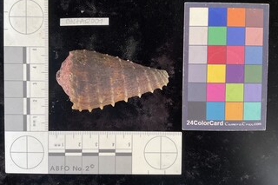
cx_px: 130
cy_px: 77
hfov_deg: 57.2
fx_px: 255
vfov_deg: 39.8
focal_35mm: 33
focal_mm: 3
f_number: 1.8
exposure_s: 1/60
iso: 40
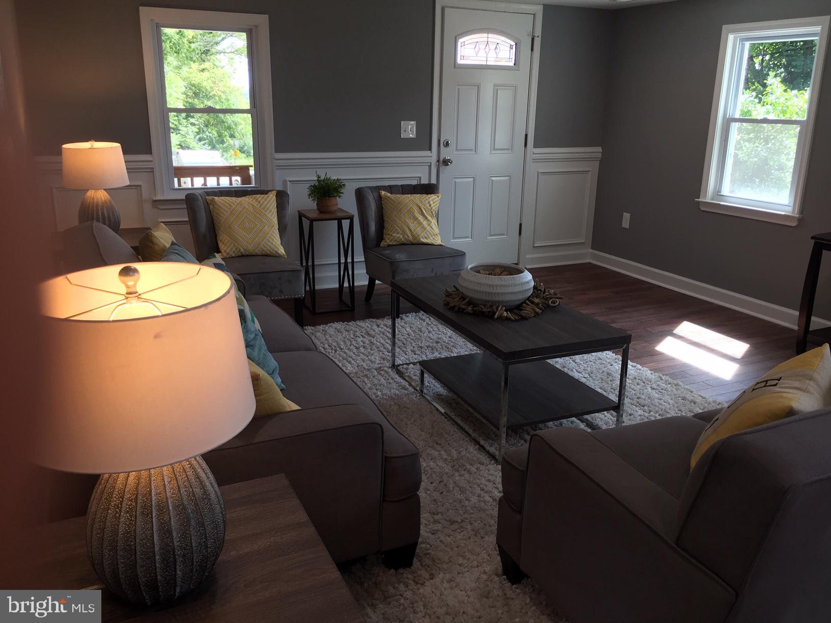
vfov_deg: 48.2
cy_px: 312
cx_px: 416
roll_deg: -1.6
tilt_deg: -16.6
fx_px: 696
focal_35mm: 29
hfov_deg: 61.7
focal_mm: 4.15
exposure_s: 1/60
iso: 40
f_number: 2.2
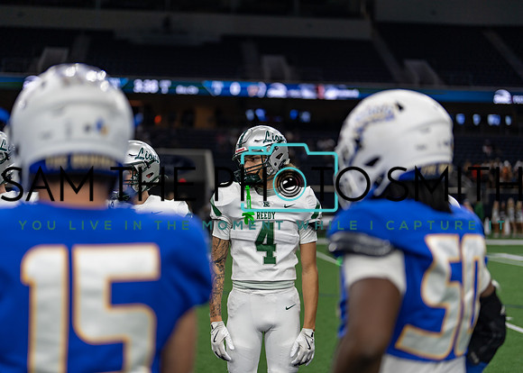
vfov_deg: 27.0
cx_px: 262
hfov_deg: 37.2
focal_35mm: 52
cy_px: 186
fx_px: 778
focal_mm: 50
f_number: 1.2
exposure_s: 1/1000
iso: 250
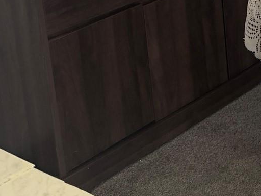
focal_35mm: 96
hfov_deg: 17.7
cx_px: 423
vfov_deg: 13.9
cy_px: -144
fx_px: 724
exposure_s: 1/60
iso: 160
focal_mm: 6.76
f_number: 1.78
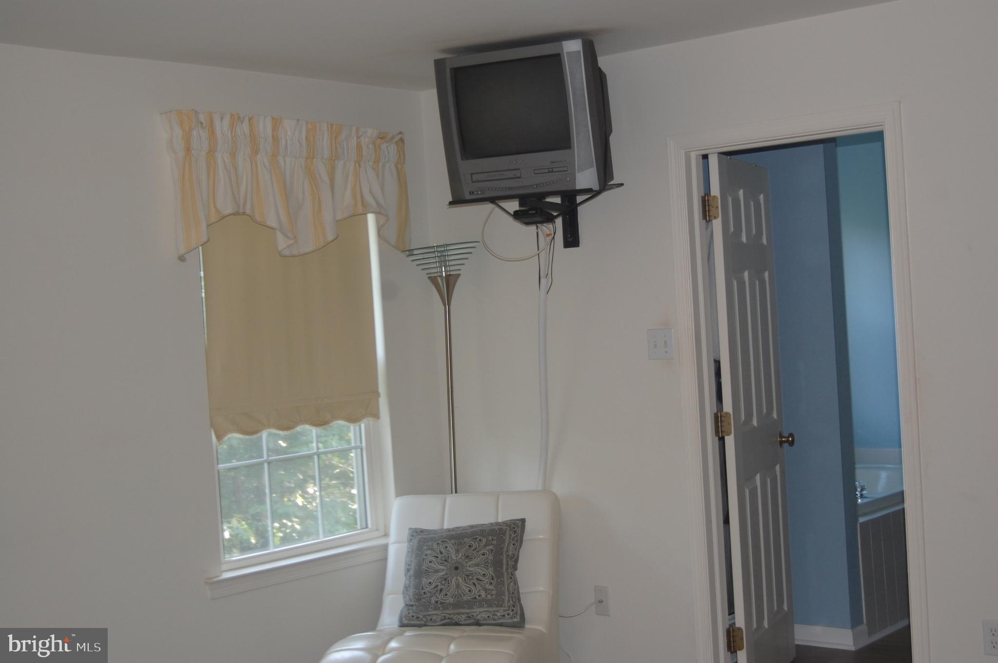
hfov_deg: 38.9
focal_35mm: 51
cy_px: 332
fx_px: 1412
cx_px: 499
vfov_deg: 26.4
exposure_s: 1/60
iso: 400
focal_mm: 34
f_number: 4.5
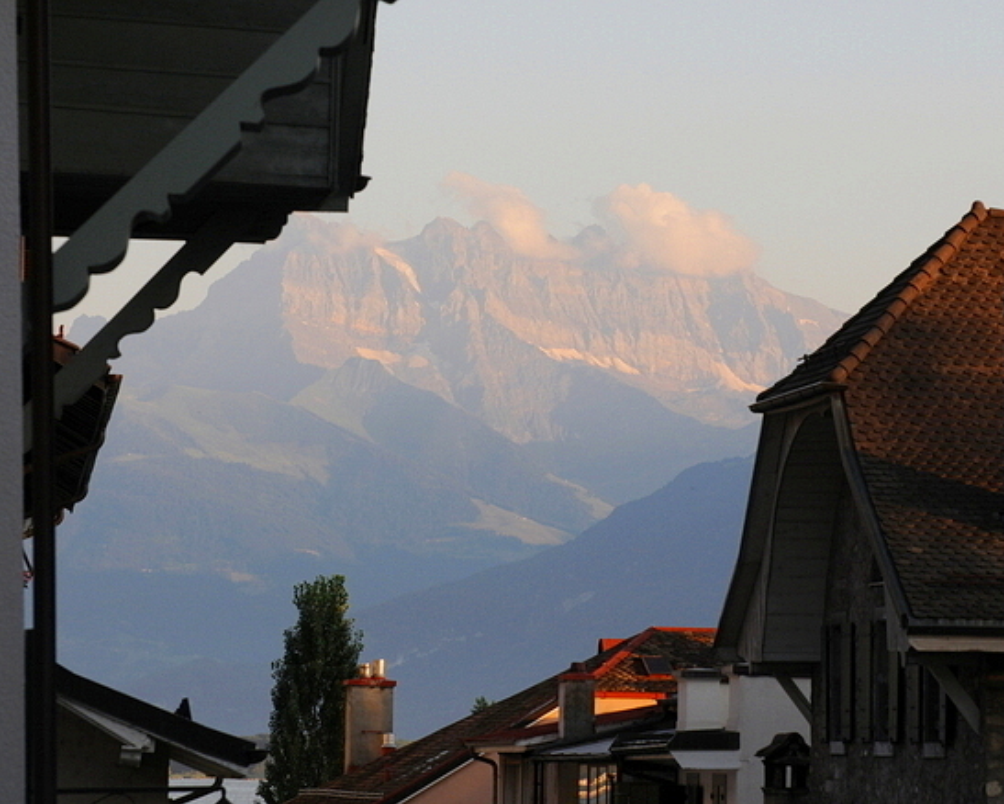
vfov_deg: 7.8
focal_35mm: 198
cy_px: 403
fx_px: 5886
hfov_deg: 9.7
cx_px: 543
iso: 400
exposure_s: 1/250
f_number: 8
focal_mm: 116
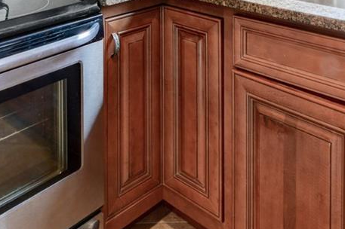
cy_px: -111
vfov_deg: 23.6
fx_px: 441
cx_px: 149
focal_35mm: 46
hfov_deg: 42.7
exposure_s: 1/6
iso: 400
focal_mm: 14
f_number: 11
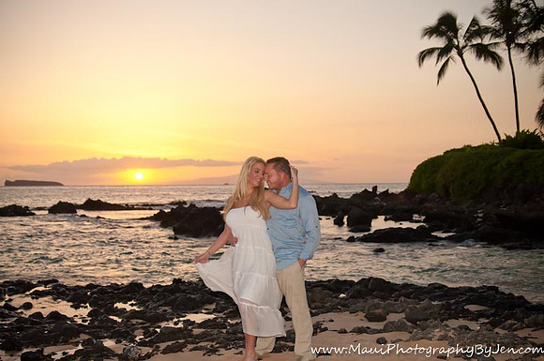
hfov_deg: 46.5
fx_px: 634
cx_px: 272
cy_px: 180
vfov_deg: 31.8
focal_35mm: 42
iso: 800
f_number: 2.8
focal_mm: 28
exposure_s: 1/2500
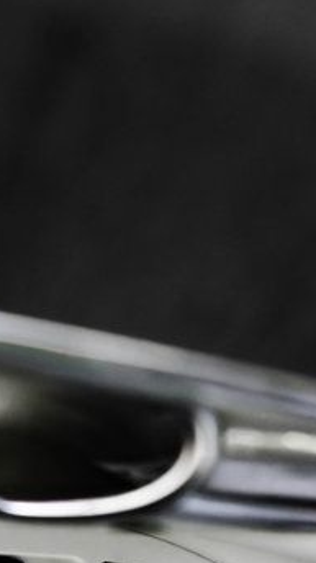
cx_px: -115
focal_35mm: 79
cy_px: 556
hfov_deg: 14.5
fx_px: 1179
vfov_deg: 25.6
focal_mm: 27
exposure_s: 1/250
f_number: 2.8
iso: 1250
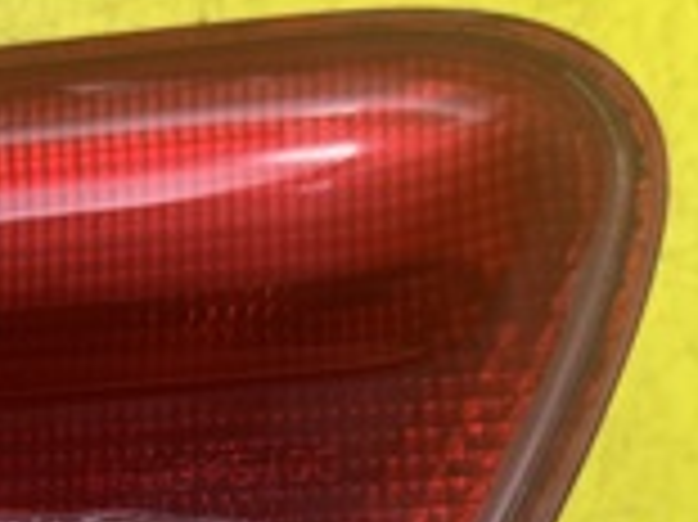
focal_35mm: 99
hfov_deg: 18.6
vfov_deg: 14.0
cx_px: -185
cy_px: 774
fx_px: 1995
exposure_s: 1/100
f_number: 1.78
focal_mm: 6.76
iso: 80
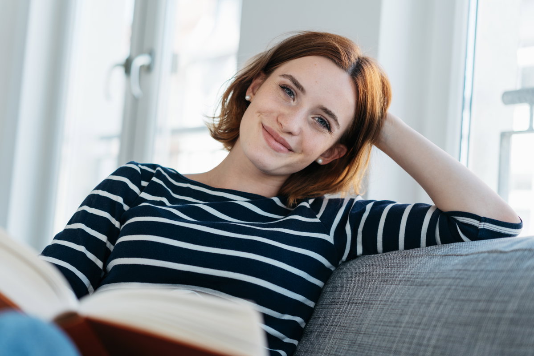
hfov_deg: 36.2
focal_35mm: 55
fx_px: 816
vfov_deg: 24.6
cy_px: 178
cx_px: 267
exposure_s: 1/160
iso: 125
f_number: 2.5
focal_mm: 55
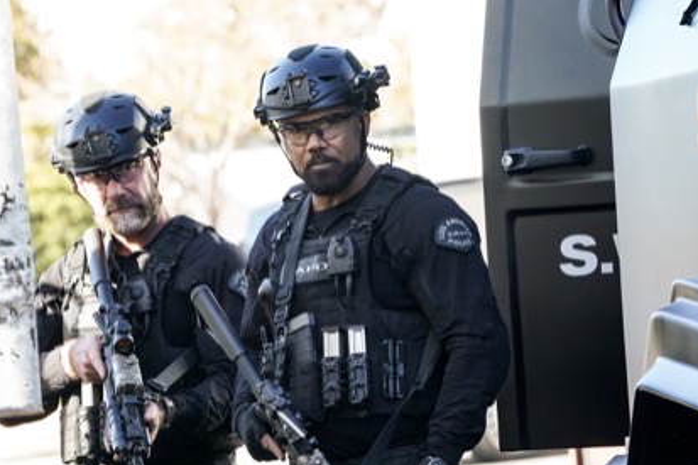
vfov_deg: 4.1
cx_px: 297
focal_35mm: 338
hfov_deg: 6.1
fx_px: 6550
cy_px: 280
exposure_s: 1/640
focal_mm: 279
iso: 5000
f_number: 11
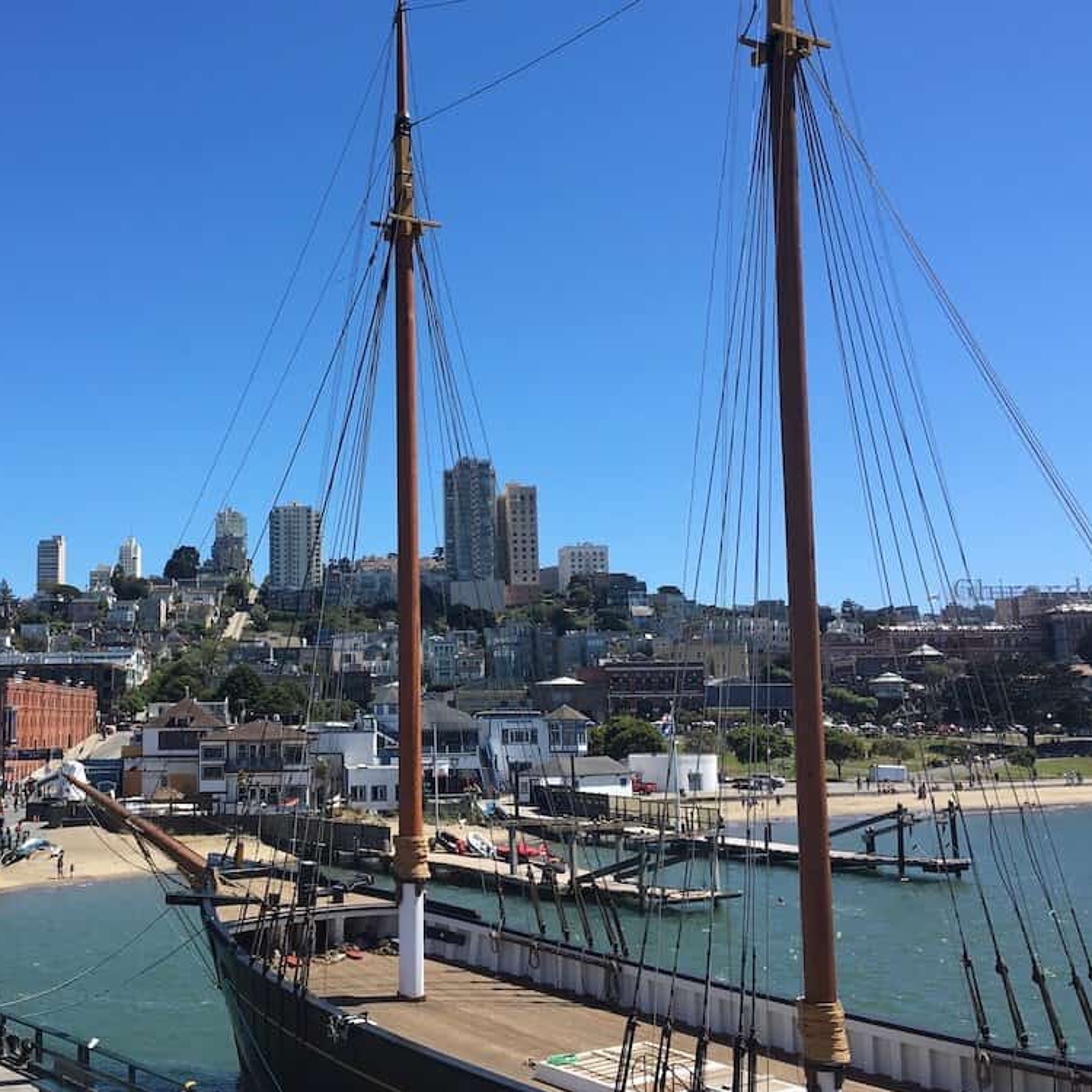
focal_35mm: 41
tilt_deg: +8.4
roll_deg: +1.2
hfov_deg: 40.4
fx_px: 1463
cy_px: 492
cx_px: 354
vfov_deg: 40.9
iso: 25
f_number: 2.2
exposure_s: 1/1304
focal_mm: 4.15
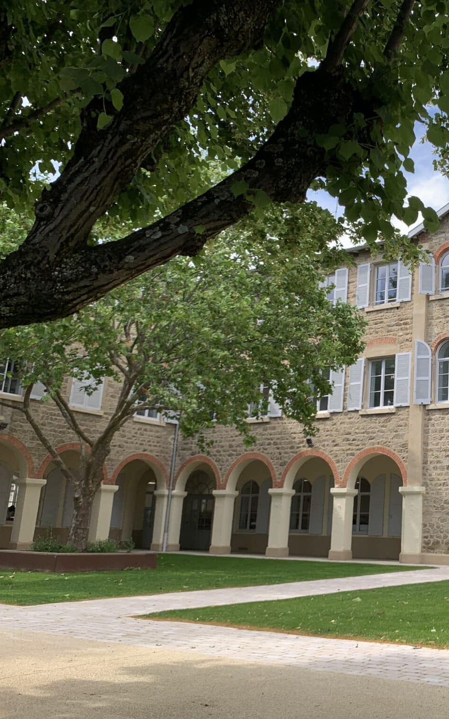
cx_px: 439
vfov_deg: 52.8
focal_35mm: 37
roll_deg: -2.0
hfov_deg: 32.0
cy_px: 359
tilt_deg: +13.5
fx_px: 724
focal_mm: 4.25
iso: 25
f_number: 1.8
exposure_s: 1/842
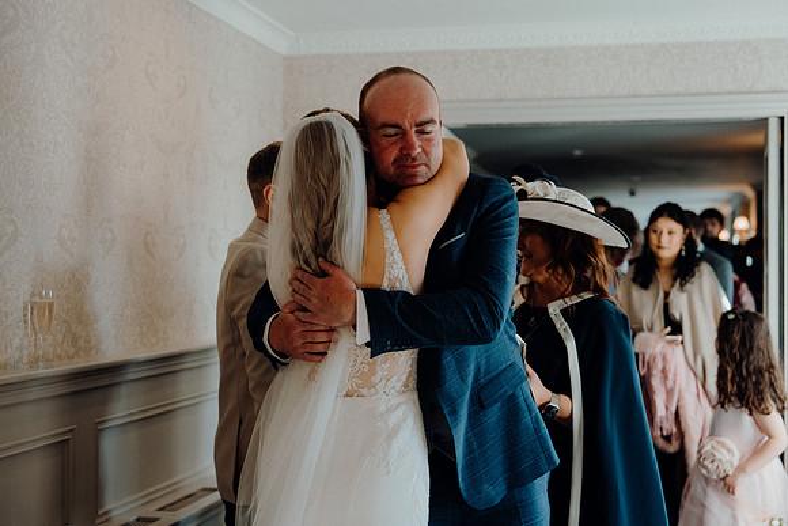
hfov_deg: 37.5
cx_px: 394
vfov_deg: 25.5
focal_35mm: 53
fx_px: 1160
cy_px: 263
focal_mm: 53
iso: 640
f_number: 3.5
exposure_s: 1/200
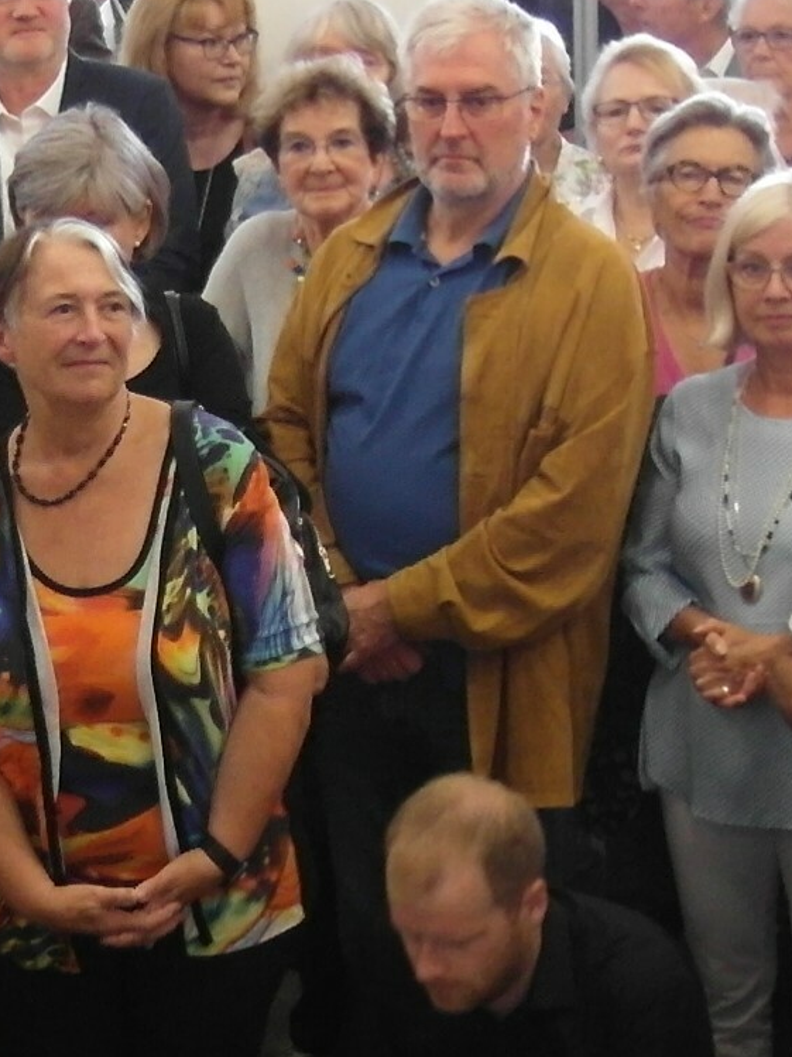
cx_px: 121
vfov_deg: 16.8
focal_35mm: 117
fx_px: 3569
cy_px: 538
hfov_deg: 12.6
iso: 200
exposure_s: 1/30
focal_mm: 5.2
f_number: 1.8
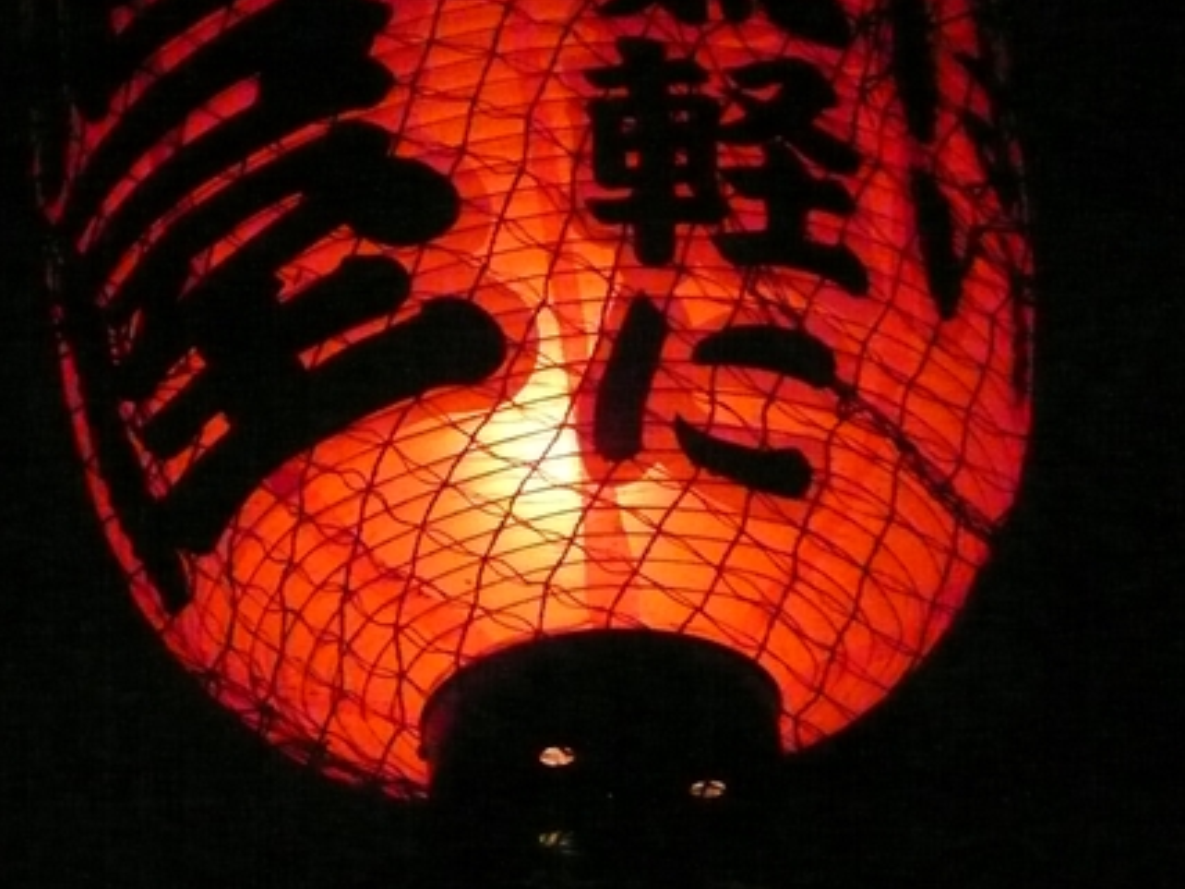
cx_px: 155
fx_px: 4348
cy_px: 174
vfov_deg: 11.6
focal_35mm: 127
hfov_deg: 15.4
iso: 1250
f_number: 4.3
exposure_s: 1/200
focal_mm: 11.2
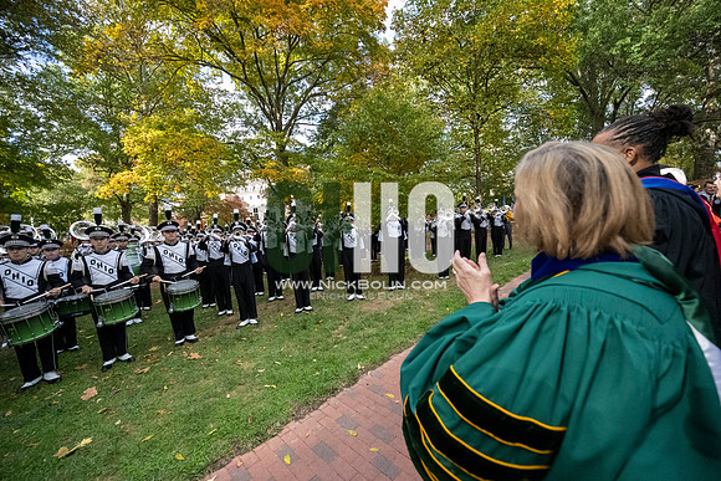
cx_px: 360
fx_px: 280
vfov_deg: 81.2
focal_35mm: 14
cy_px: 240
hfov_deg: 104.2
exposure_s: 1/8000
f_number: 4
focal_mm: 14
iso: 6400
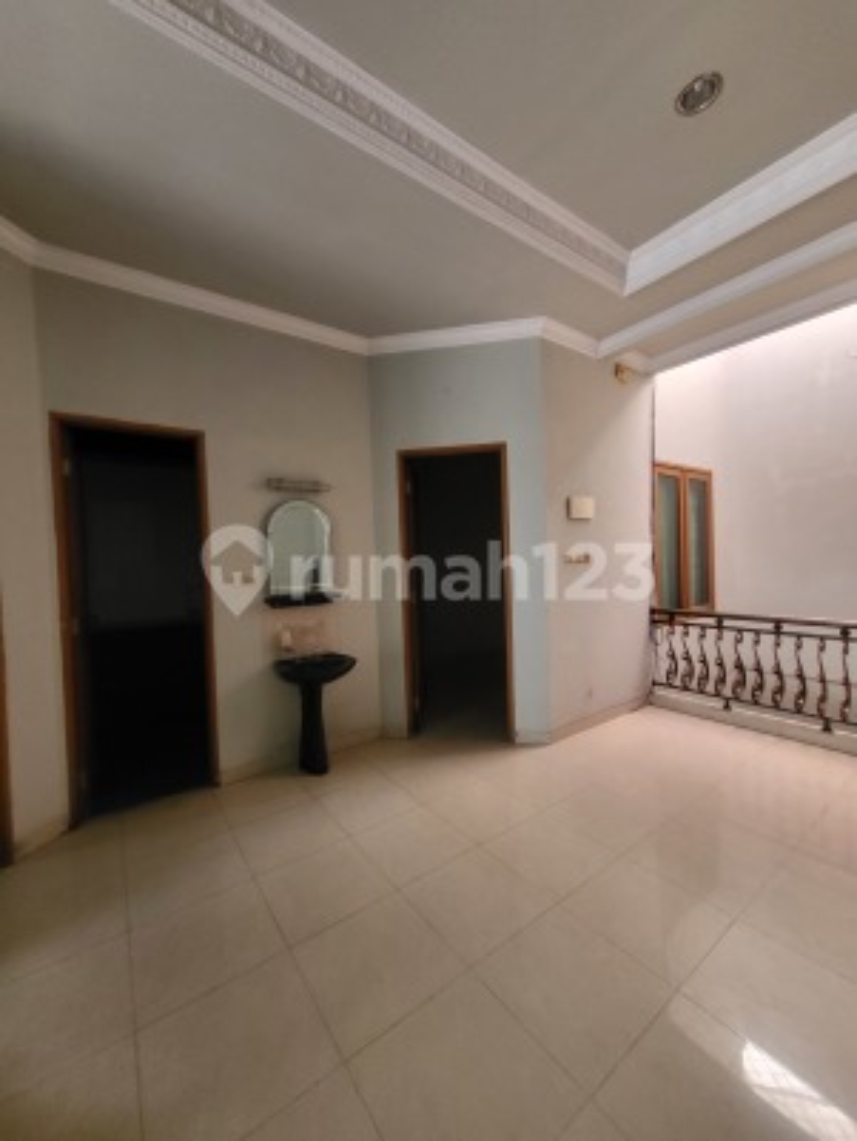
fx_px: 429
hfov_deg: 89.9
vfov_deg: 106.2
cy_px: 570
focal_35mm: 13
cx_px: 428
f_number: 2.2
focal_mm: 1.74
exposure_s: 1/50
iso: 400
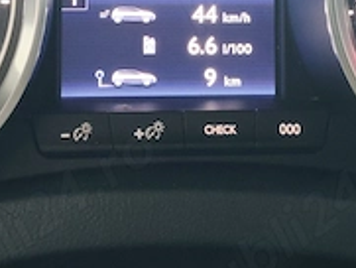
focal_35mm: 93
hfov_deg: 21.1
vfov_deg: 15.4
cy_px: -51
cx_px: 165
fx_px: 957
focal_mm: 4.22
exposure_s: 1/33.3
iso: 1352
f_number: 1.8
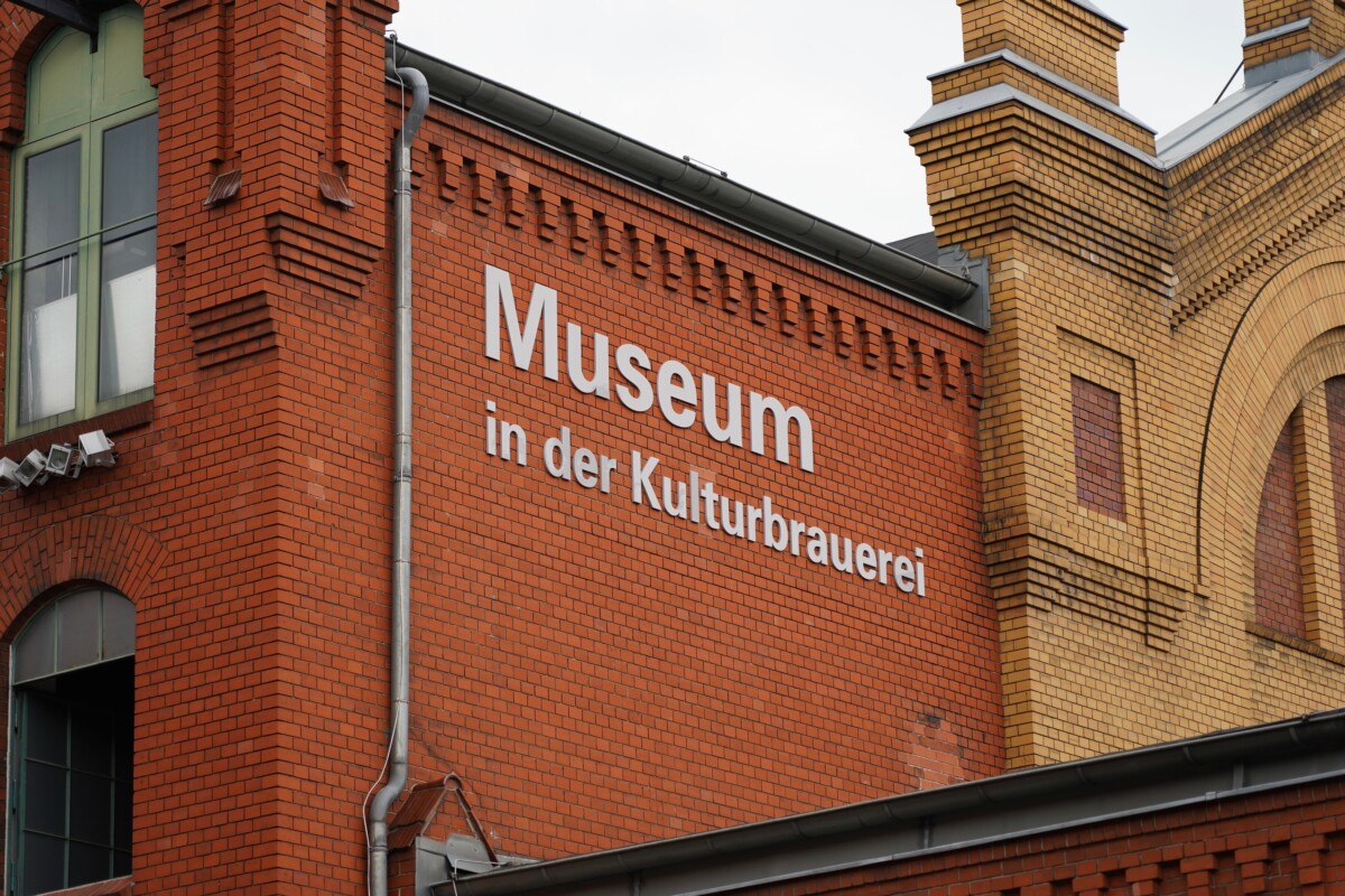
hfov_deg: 19.5
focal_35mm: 105
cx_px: 672
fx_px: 3923
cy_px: 448
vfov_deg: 13.0
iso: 160
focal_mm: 105
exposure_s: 1/160
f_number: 4
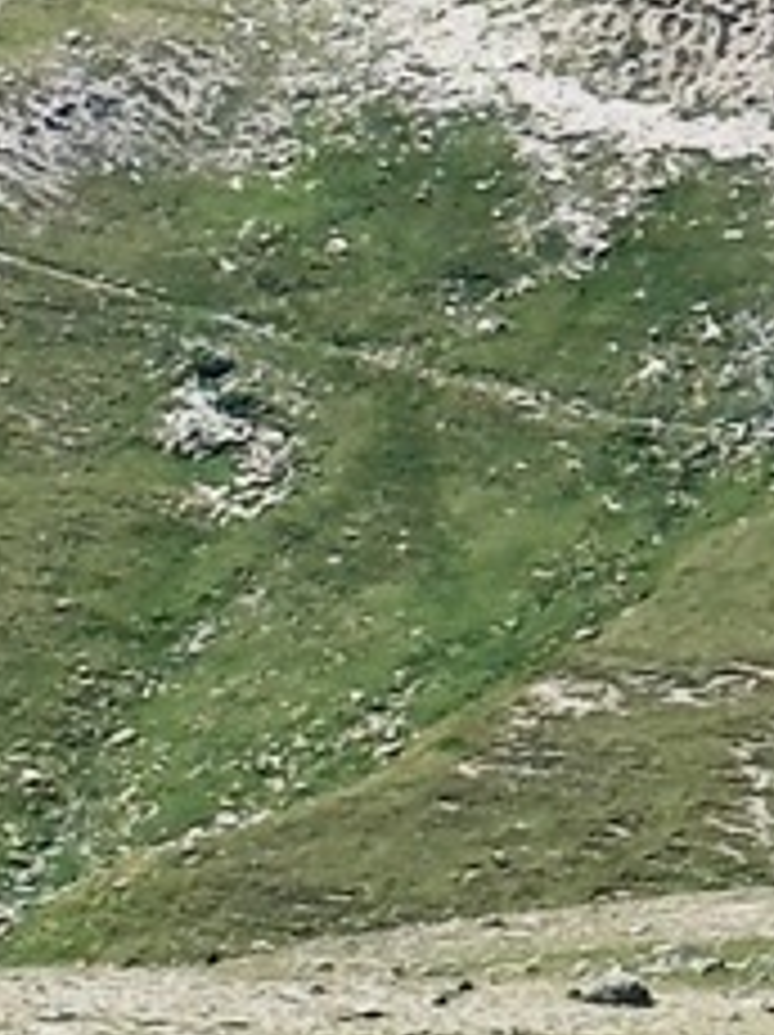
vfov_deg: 5.2
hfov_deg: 3.8
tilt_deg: -4.3
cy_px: 414
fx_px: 11350
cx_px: 2477
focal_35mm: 380
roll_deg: -0.9
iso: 64
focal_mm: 6.76
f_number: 1.78
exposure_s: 1/6536
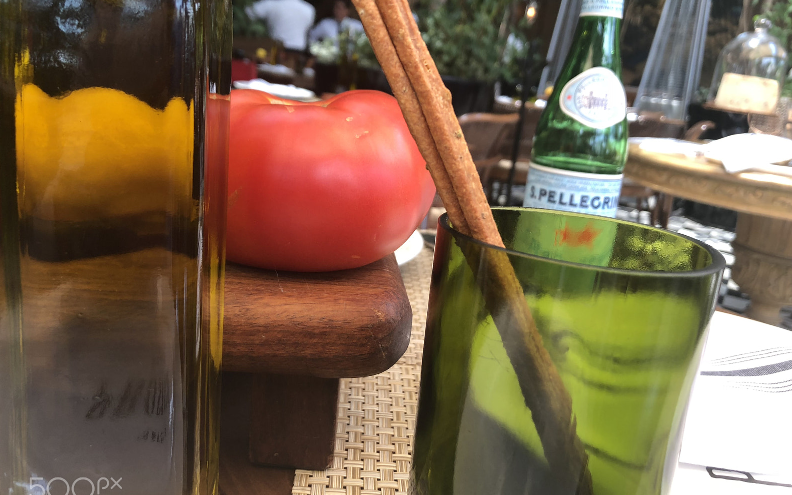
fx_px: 647
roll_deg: -6.3
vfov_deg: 41.8
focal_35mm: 30
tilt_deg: -15.6
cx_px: 398
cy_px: 254
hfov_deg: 62.9
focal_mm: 4
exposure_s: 1/40
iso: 25
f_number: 1.8
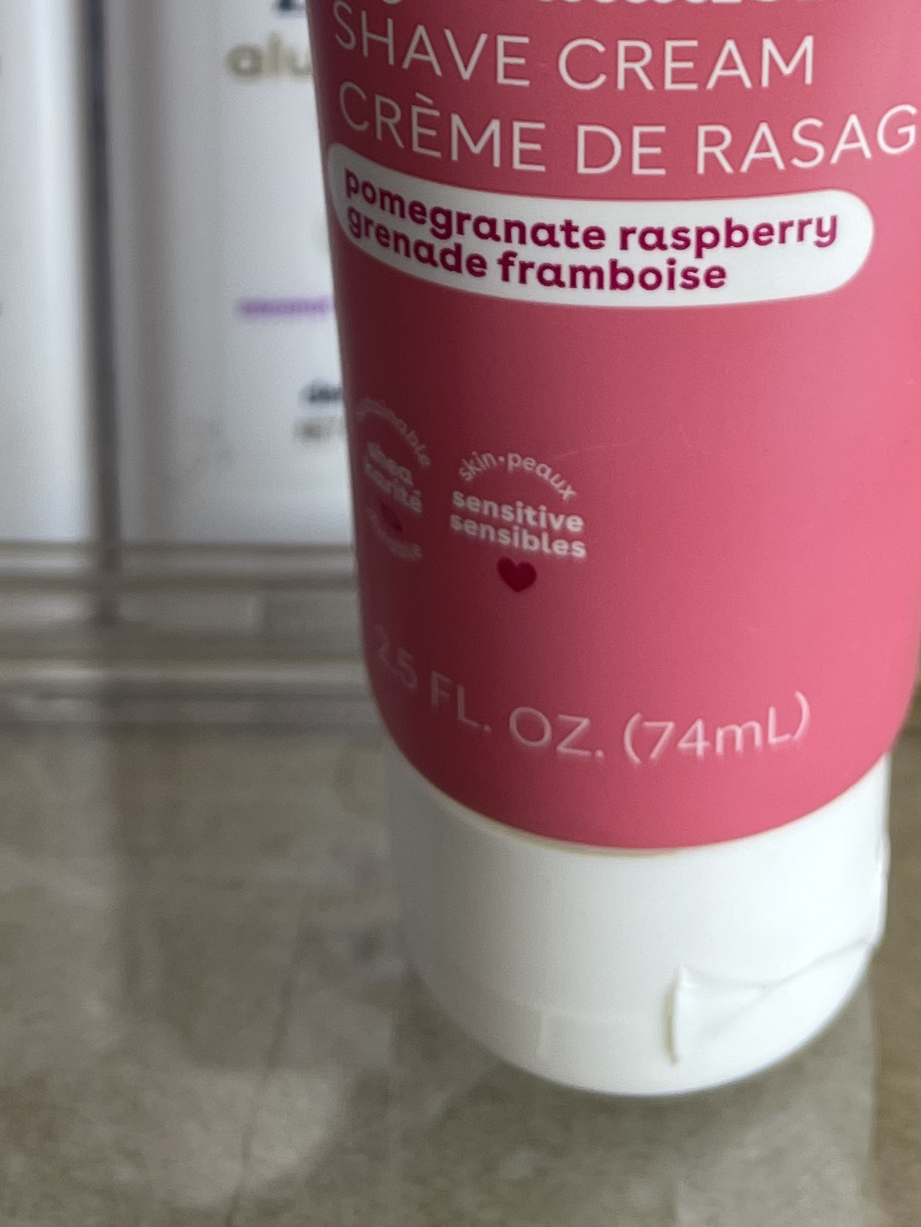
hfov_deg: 19.3
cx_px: 629
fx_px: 2695
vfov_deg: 23.1
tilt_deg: -15.2
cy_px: -325
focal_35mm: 76
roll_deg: -1.2
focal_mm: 5.1
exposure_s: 1/125
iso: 32
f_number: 1.6
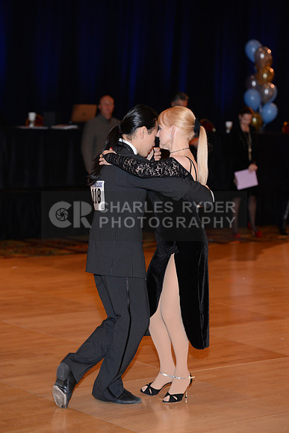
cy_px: 216
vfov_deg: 20.4
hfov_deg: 13.7
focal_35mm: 100
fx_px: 1203
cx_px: 144
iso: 1250
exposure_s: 1/200
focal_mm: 100
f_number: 4
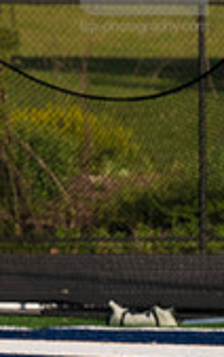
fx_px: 8915
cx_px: 444
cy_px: 249
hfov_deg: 1.4
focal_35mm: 915
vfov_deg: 2.3
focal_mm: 175
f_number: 5.6
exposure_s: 1/1600
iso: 250
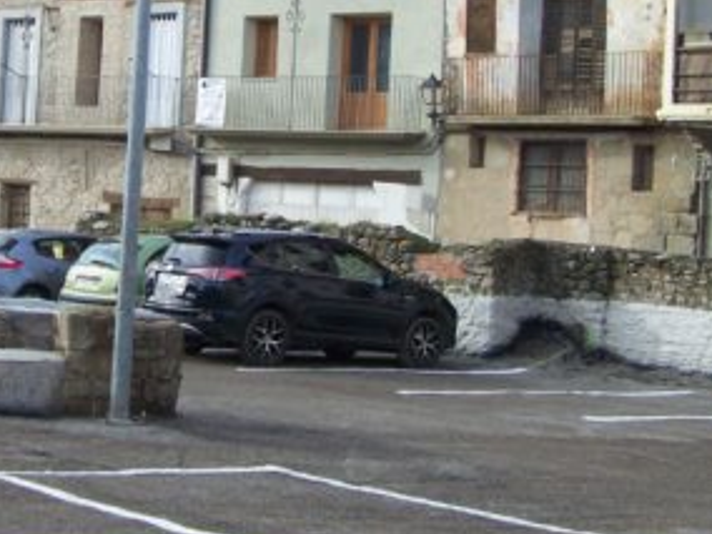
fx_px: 1913
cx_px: 175
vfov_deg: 15.8
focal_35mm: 93
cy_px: 130
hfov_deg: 20.9
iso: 64
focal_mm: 6.3
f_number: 2.8
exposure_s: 1/320
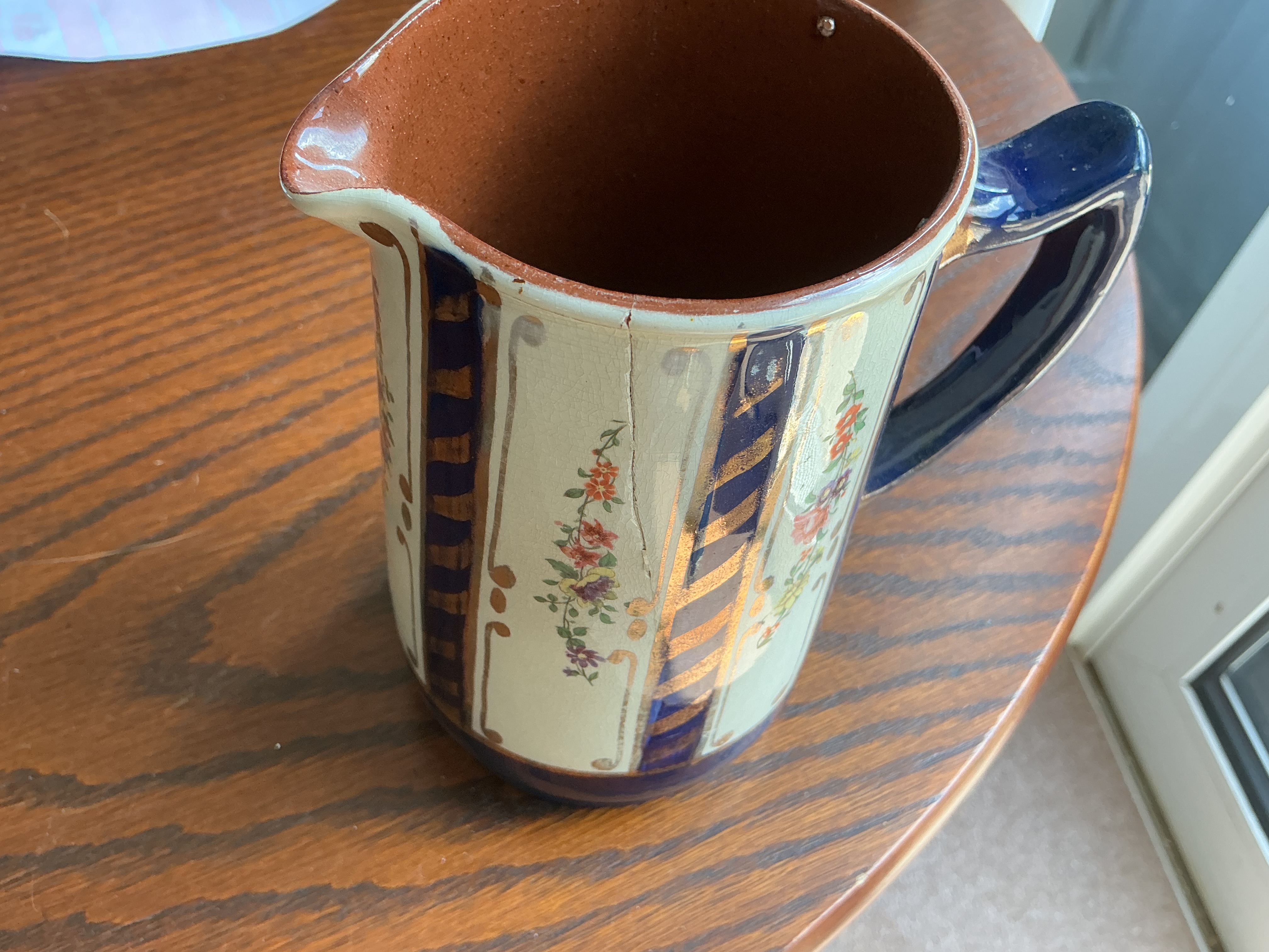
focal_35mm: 29
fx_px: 1063
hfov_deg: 61.7
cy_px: 476
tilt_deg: -53.1
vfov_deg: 48.2
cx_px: 634
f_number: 1.8
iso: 64
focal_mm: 3
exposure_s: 1/120
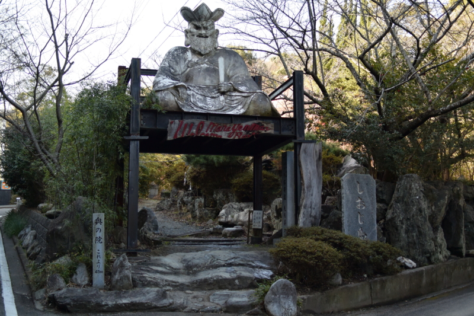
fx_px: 645
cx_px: 237
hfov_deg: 40.4
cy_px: 158
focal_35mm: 49
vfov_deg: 27.5
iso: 200
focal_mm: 18.5
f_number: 2
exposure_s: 1/500
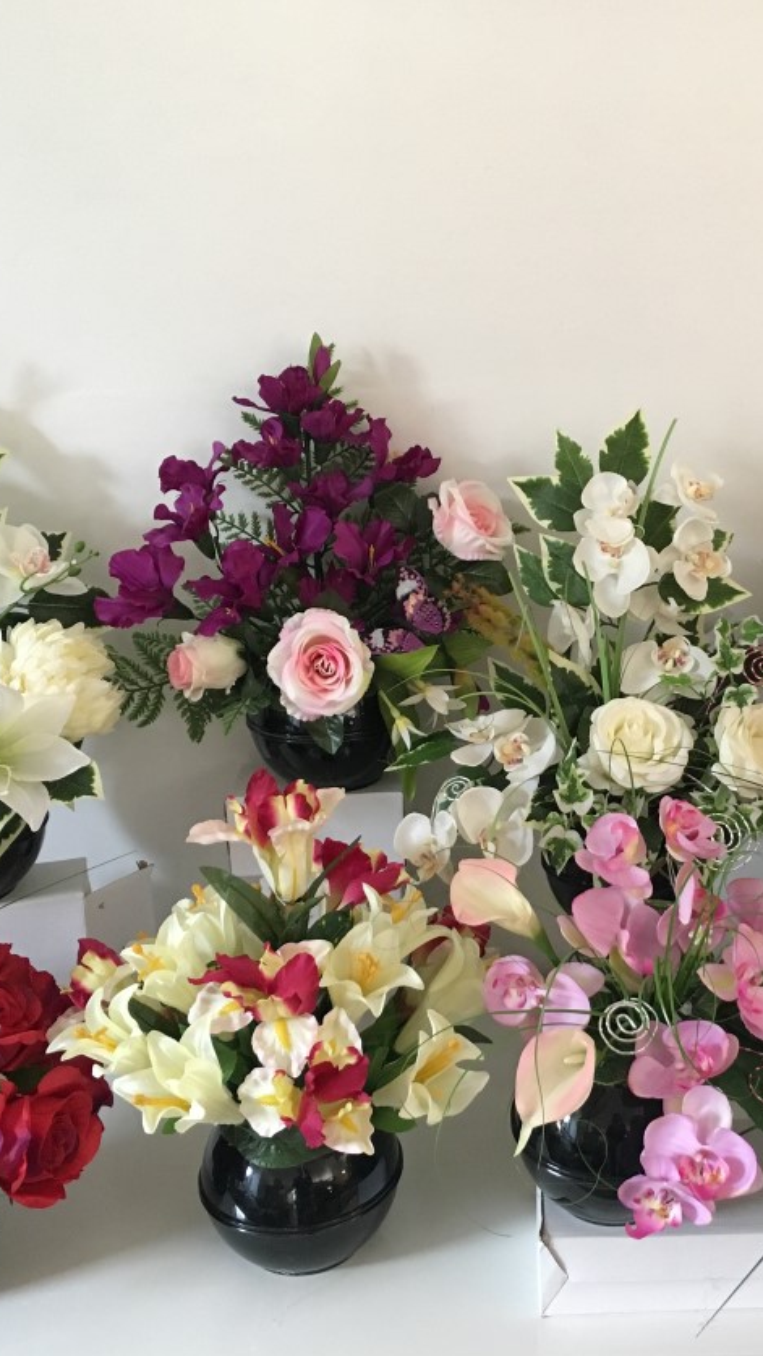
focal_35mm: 43
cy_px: 689
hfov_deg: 27.2
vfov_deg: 47.4
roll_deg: +0.7
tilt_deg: -19.0
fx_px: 1546
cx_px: 613
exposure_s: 1/33
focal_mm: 4.15
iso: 200
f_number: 2.2
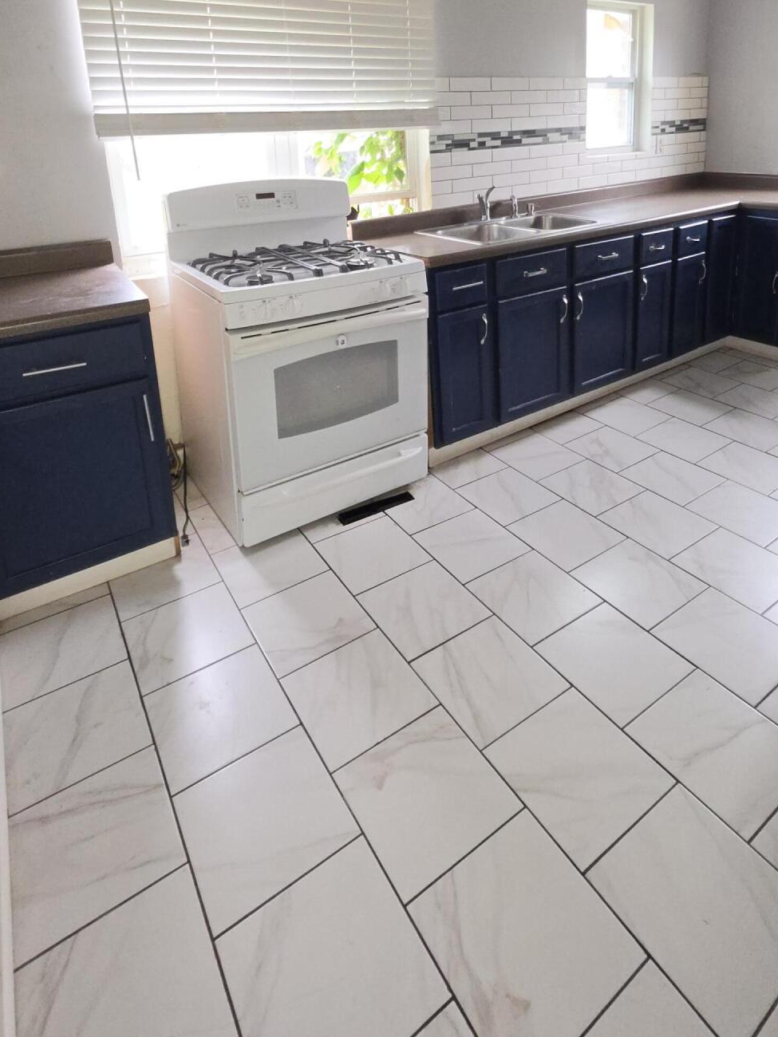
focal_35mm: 20
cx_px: 415
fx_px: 599
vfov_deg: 76.5
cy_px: 274
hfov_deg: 65.9
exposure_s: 1/60
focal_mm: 2.2
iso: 125
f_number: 1.9
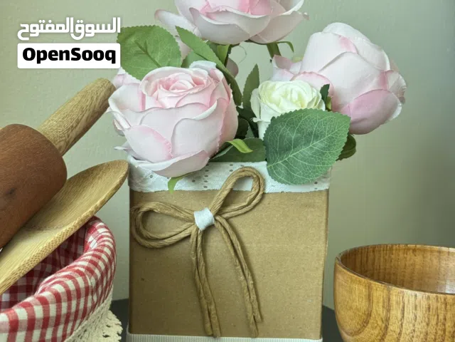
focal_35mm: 48
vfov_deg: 30.3
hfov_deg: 39.7
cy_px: 171
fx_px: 631
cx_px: 228
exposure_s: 1/60
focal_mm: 6.76
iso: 125
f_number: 1.78
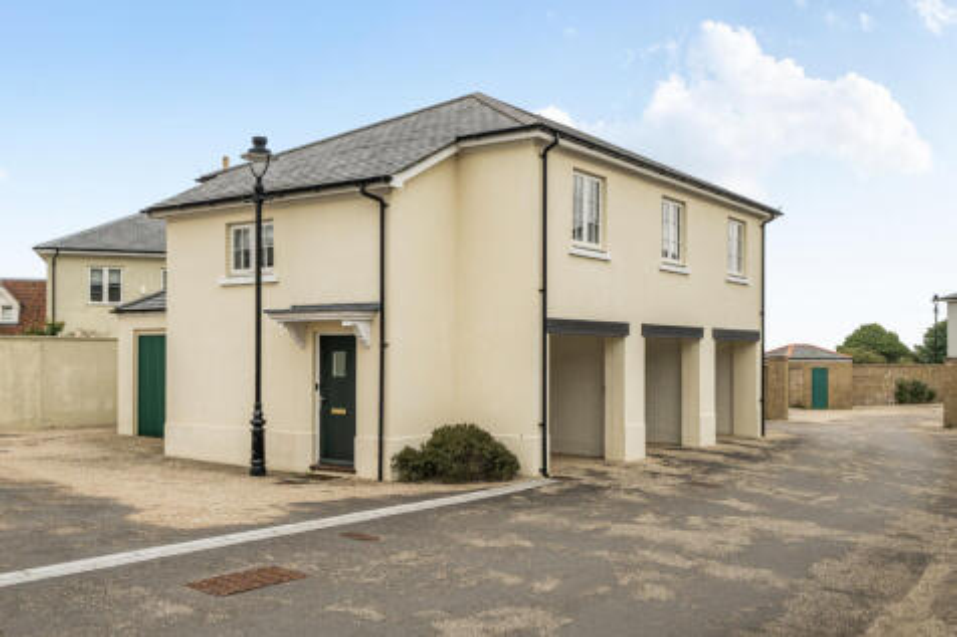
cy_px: 318
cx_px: 478
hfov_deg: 53.1
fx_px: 957
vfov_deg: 36.8
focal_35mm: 36
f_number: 8
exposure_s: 1/640
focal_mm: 24
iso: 400
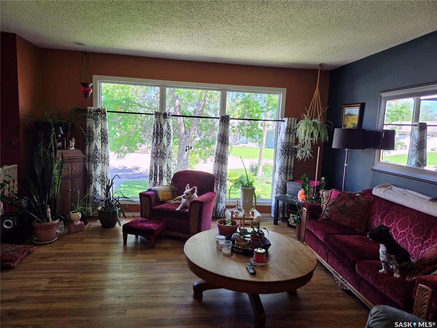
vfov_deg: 58.9
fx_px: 290
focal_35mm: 23
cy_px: 164
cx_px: 218
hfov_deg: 73.9
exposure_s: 1/120
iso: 50
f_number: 1.8
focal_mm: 5.4
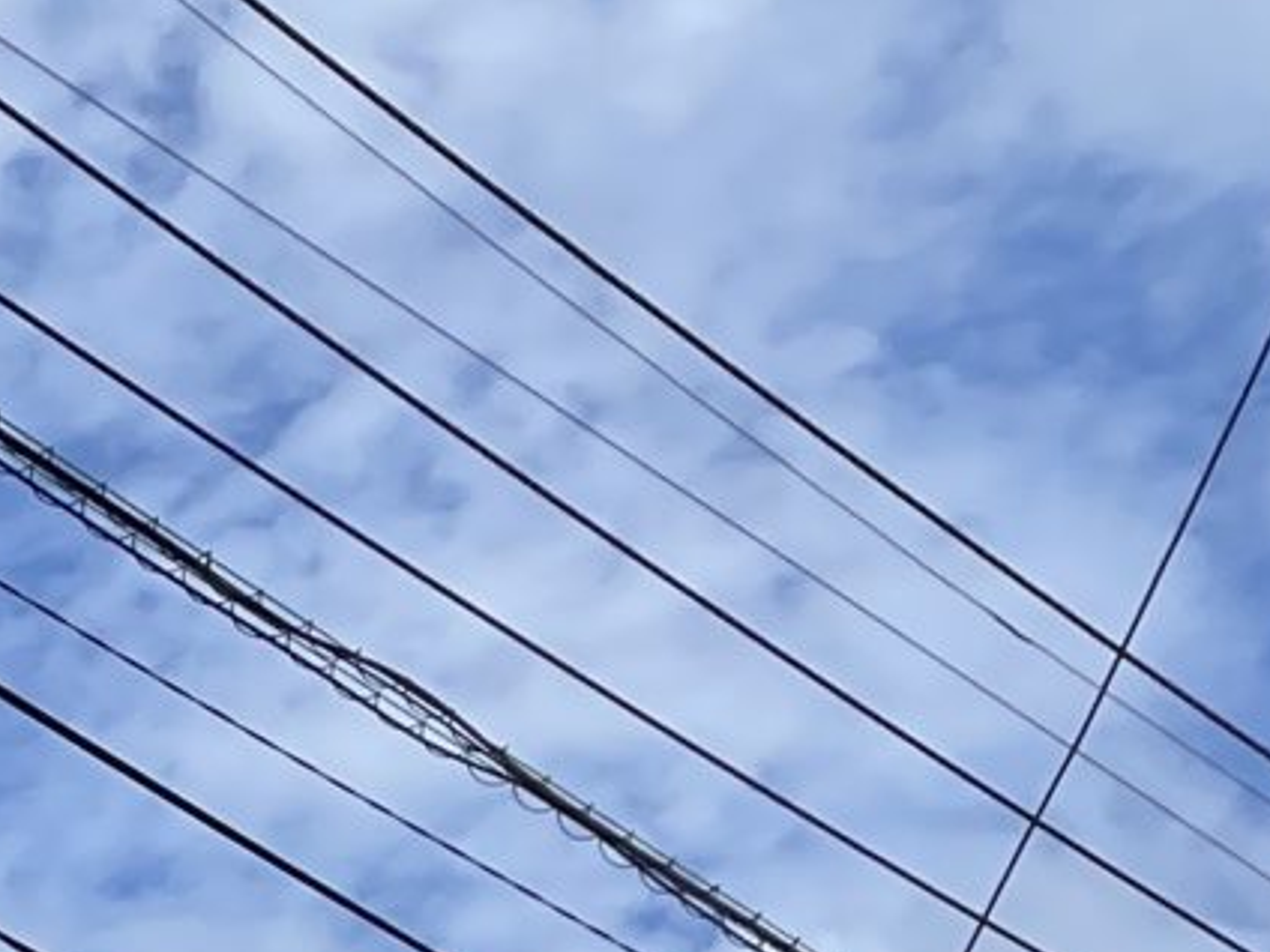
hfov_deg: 10.0
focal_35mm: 157
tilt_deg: +7.1
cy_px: 2530
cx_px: -2333
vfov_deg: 8.4
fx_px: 5760
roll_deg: -1.5
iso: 32
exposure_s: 1/5051
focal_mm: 4.2
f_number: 1.6
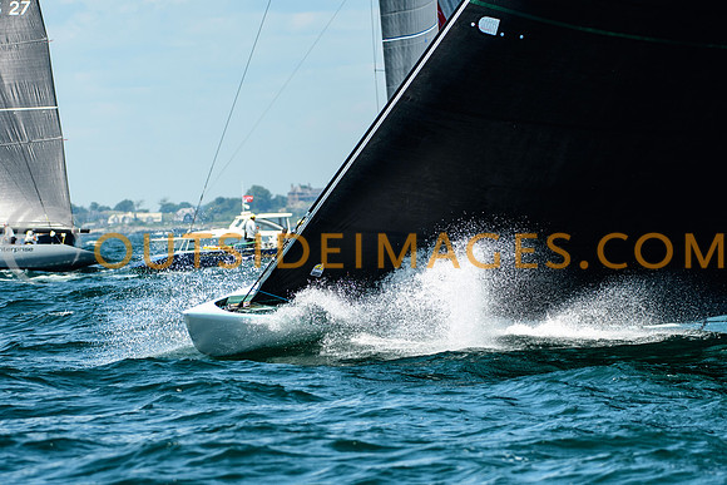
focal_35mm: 331
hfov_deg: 6.2
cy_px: 242
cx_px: 364
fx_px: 6688
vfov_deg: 4.2
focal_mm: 210
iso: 400
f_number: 5
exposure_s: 1/1000
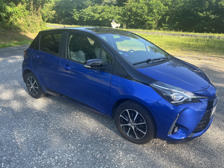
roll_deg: +0.4
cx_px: 112
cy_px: 84
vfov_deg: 53.1
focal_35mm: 26
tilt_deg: -21.5
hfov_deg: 67.3
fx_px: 168
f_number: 1.6
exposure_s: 1/378
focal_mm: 5.1
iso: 50
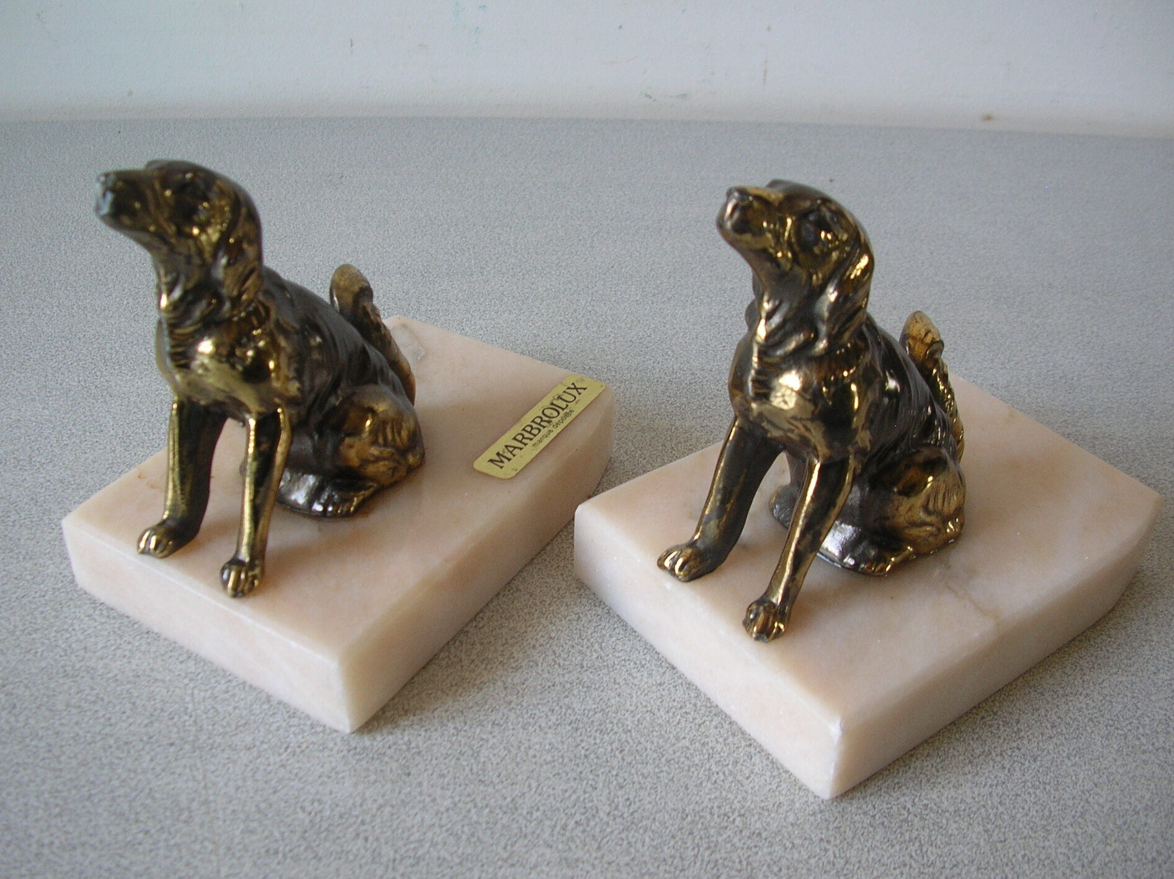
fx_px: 1254
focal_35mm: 37
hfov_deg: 50.2
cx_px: 566
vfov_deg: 38.6
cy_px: 419
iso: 50
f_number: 2.8
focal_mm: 5.8
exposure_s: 1/17.7
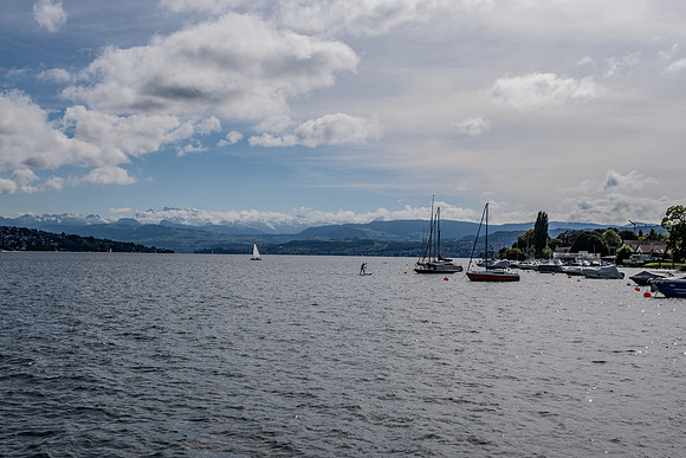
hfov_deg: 43.6
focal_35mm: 45
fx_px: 858
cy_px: 229
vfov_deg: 29.9
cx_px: 343
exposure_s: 1/950
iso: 160
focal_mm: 30.2
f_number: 5.6
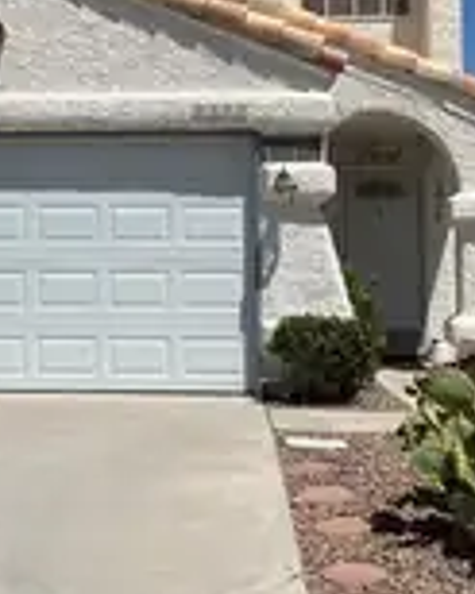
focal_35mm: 71
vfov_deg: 26.6
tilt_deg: +2.7
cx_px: 124
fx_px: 1249
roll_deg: -0.3
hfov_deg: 21.4
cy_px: 201
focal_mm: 3.99
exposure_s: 1/4425
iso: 32
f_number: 1.8
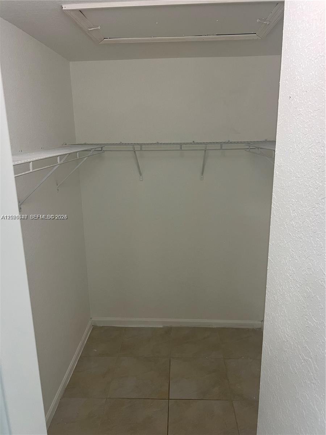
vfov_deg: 67.3
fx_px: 326
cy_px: 218
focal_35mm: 26
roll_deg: +1.4
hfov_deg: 53.1
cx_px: 163
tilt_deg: -14.3
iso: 100
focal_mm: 5.7
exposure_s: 1/60
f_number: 1.5
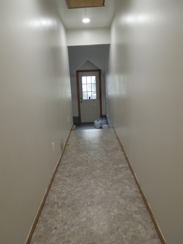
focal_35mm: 25
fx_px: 176
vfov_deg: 69.4
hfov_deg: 54.9
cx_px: 92
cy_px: 122
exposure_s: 1/30
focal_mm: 4.5
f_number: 3.3
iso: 200
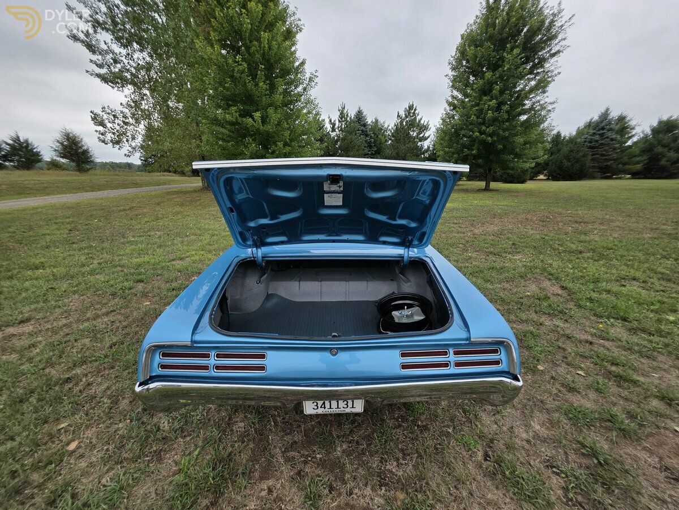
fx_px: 255
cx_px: 340
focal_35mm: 13
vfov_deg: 89.9
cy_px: 255
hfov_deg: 106.2
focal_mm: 2.2
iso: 40
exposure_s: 1/841
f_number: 1.9
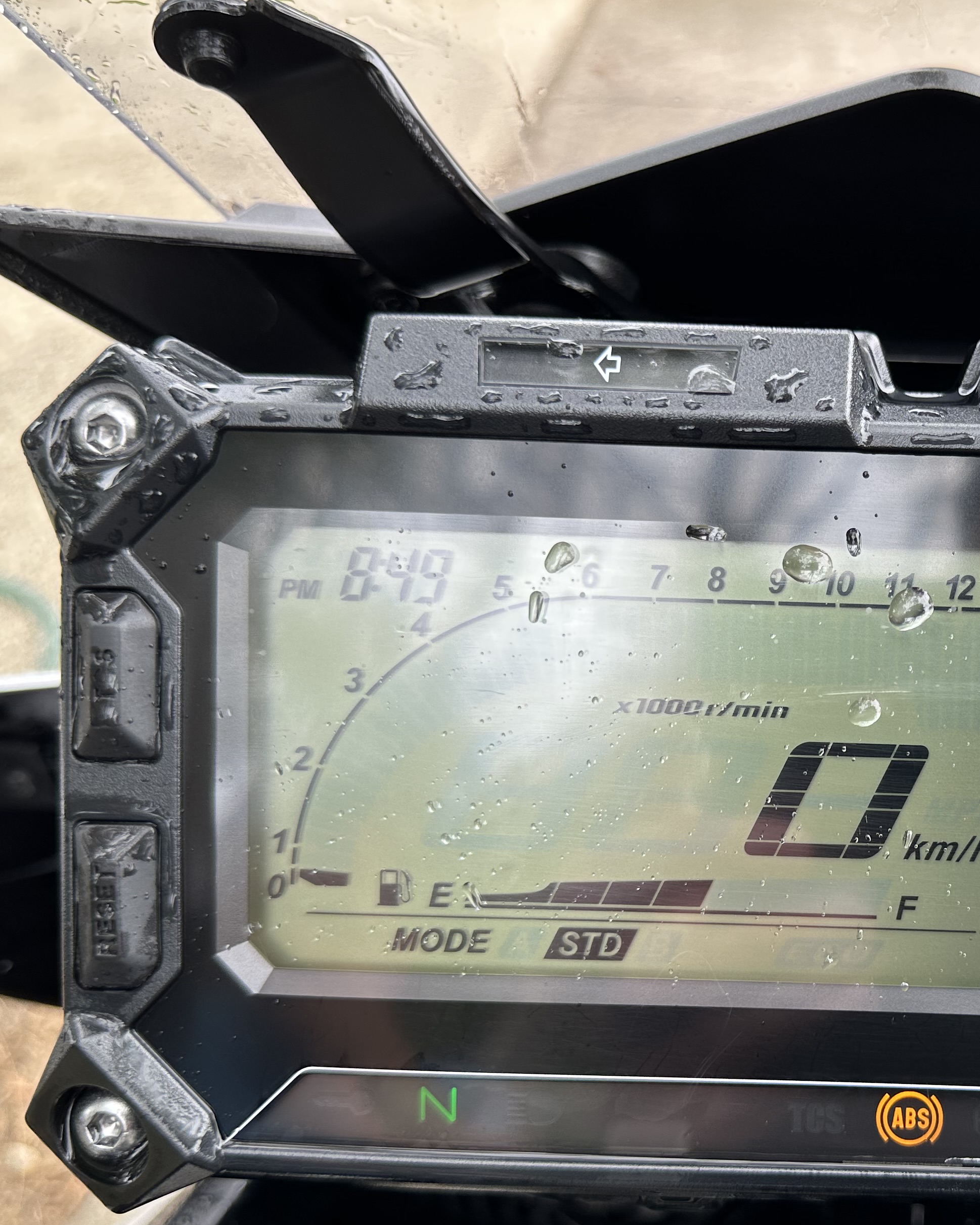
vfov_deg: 46.7
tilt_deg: -41.2
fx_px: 1414
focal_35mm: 39
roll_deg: -0.7
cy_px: 690
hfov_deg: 36.4
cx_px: 841
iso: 80
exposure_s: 1/287
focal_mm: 6.86
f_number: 1.78
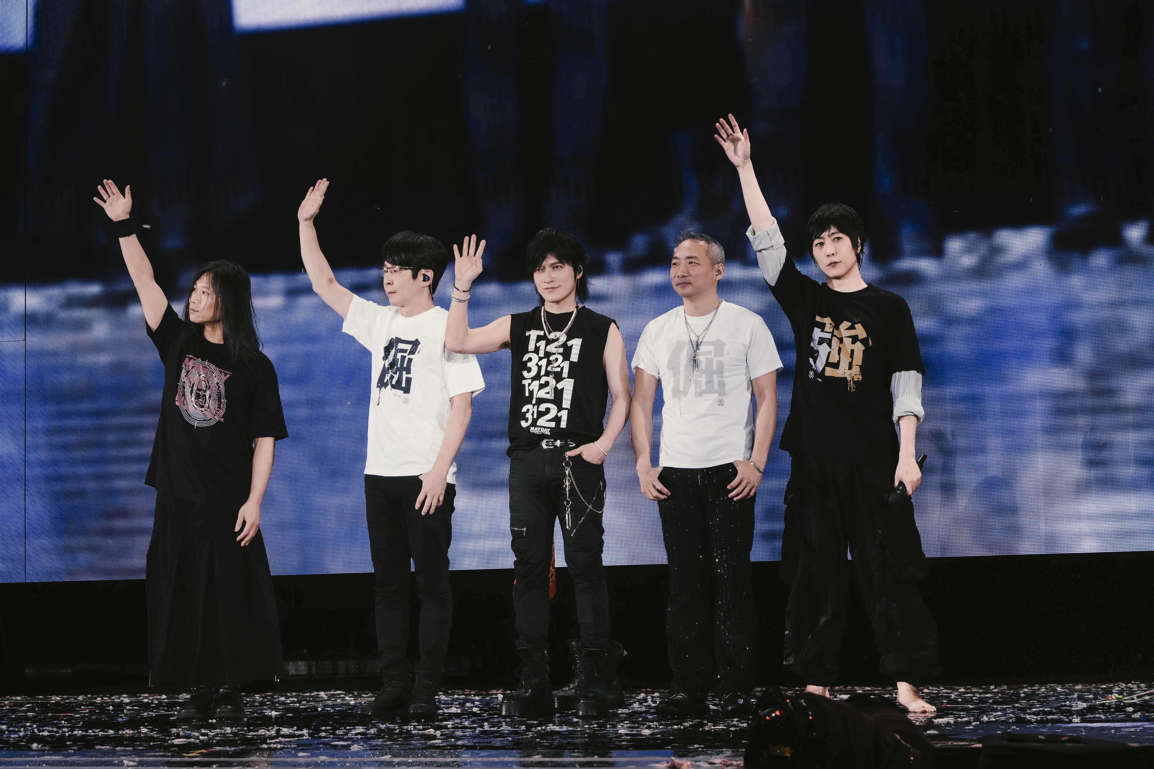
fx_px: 2404
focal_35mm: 75
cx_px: 577
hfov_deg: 27.0
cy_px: 384
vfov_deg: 18.2
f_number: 6.3
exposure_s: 1/640
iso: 3200
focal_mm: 75
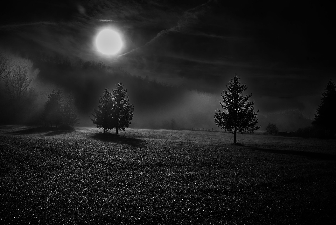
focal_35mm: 24
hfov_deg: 73.7
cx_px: 168
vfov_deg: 53.2
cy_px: 112
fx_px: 224
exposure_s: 1/500
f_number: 11
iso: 100
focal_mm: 24
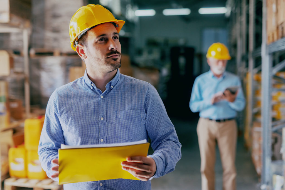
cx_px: 142
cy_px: 95
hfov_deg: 39.6
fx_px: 396
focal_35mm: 50
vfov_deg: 27.0
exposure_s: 1/500
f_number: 2
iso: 320
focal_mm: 50
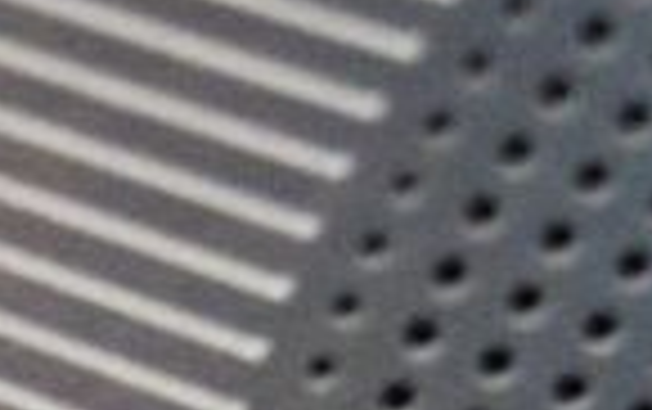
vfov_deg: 3.7
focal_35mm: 345
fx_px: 6137
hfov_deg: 5.9
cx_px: -805
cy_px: 1410
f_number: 4.8
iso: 4500
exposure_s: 1/60
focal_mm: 32
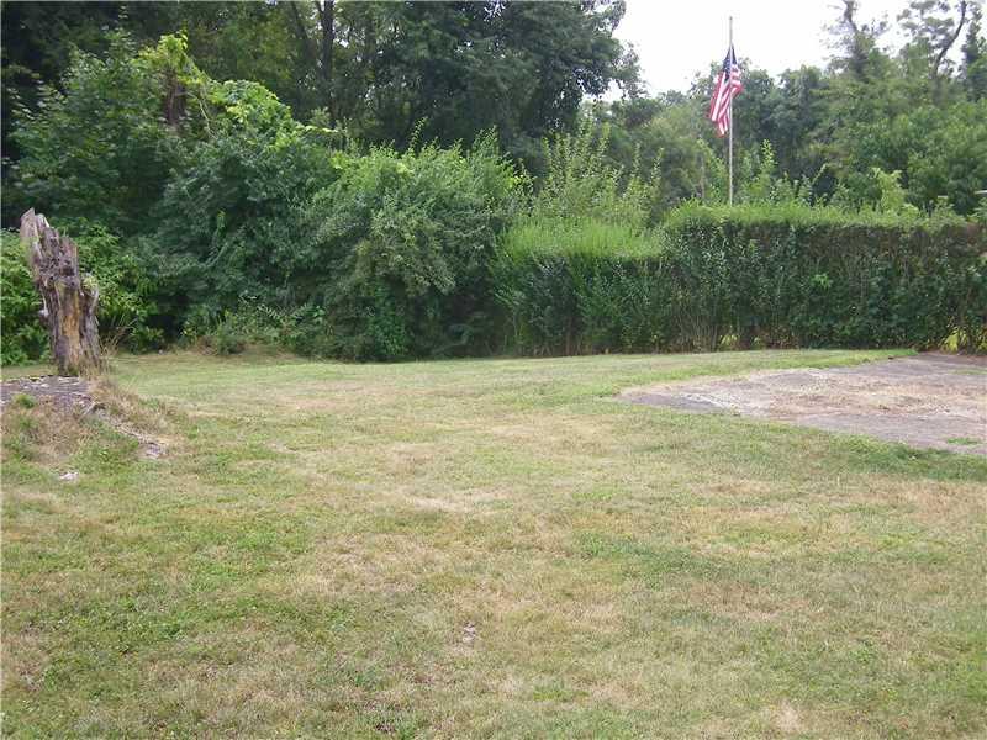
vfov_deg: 31.5
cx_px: 494
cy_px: 370
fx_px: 1312
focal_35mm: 46
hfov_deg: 41.2
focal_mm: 8.2
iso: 64
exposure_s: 1/125
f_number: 3.3
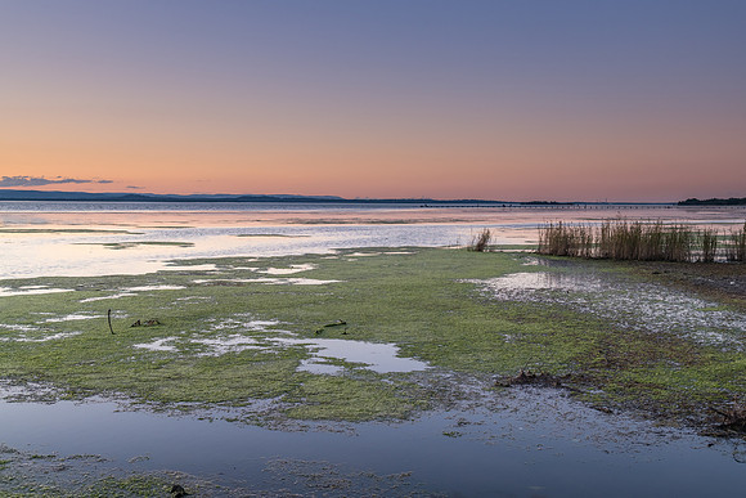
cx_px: 373
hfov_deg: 46.9
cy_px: 249
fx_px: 860
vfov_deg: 32.3
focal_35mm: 41
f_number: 6.3
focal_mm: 40
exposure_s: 1/13
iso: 400
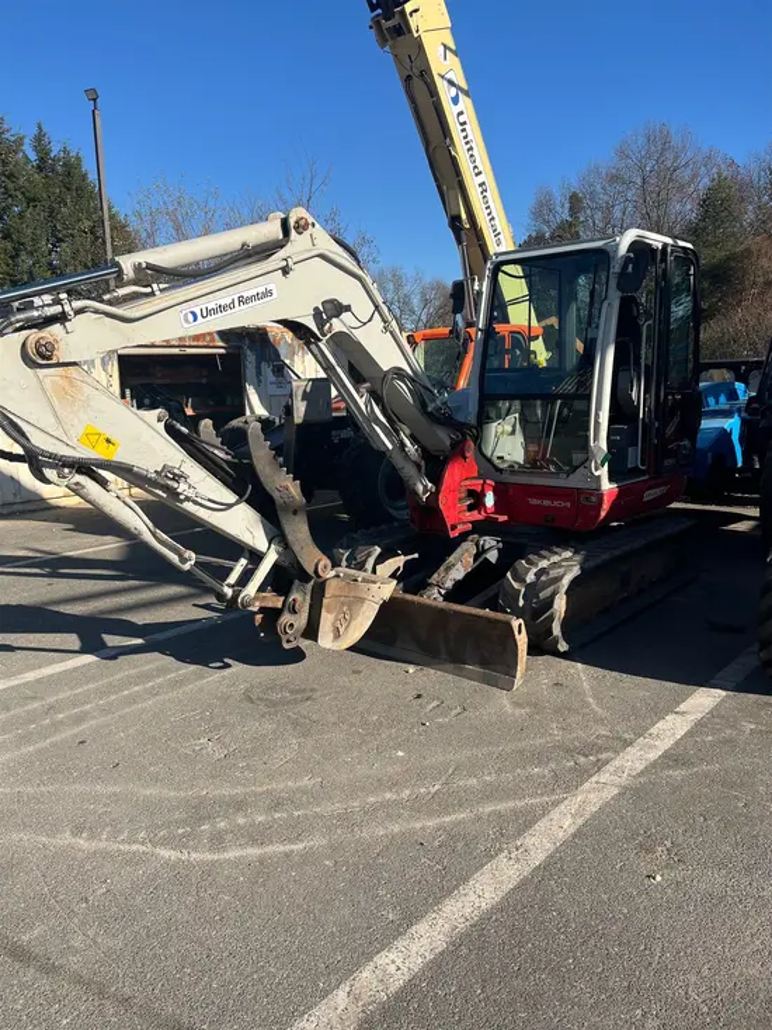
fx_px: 773
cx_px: 386
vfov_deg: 67.3
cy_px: 515
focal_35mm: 26
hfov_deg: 53.1
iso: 50
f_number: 1.6
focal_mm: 5.1
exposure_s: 1/2899
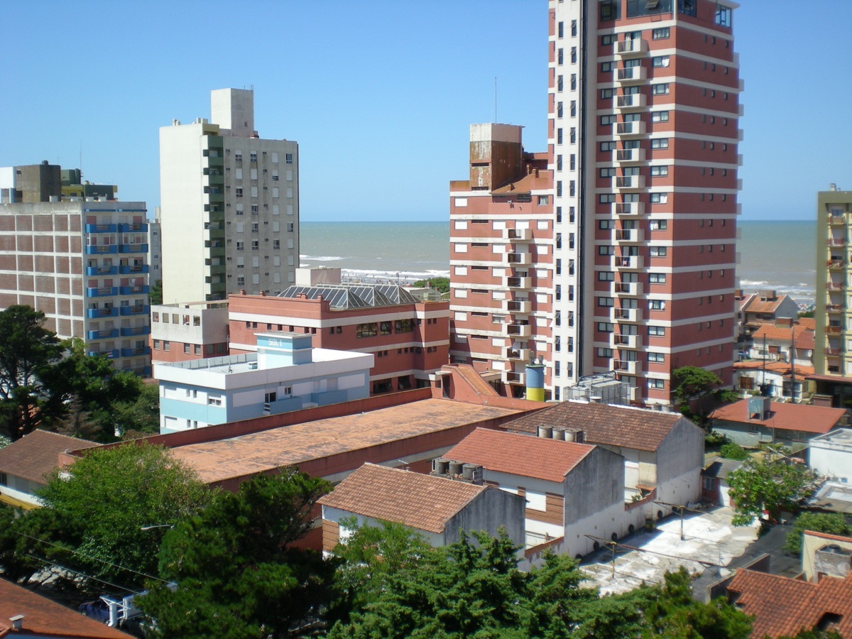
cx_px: 426
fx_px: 1083
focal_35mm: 44
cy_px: 320
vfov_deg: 32.9
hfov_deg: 42.9
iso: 50
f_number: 4.9
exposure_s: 1/344
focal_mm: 7.4
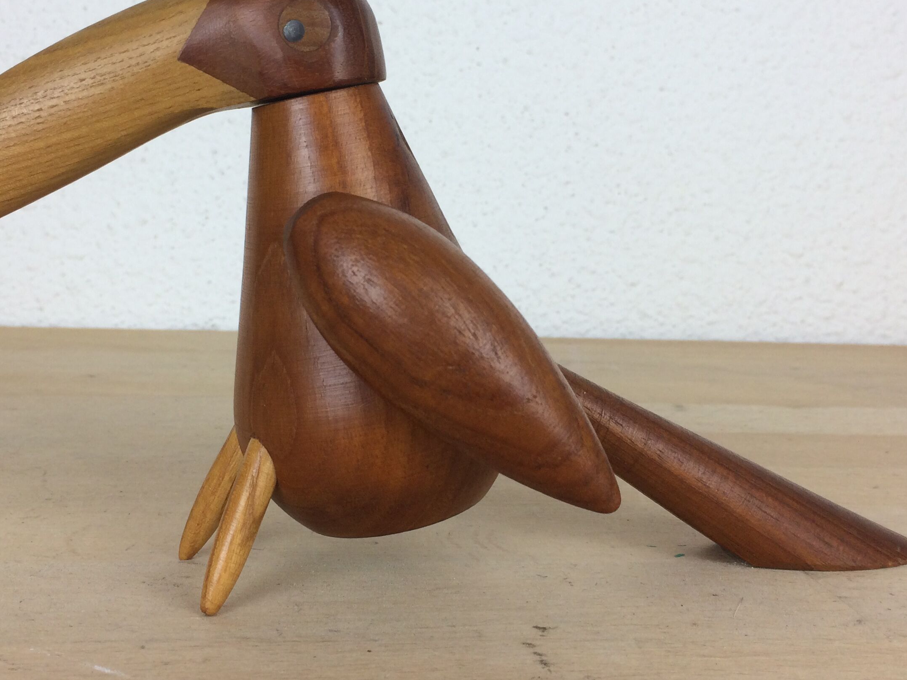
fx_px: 1153
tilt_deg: -4.0
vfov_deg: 32.7
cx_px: 411
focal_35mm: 44
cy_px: 265
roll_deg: -1.4
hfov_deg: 42.9
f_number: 2.2
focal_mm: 4.15
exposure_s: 1/100
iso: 50
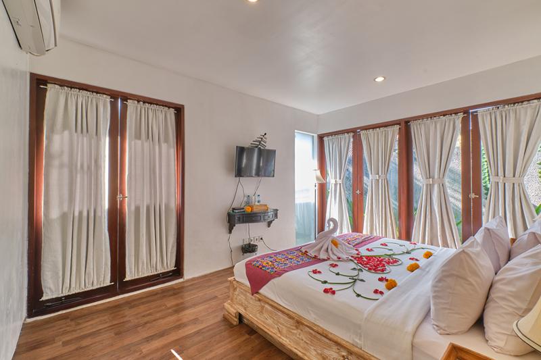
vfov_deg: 77.3
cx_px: 270
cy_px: 180
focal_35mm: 15
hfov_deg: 100.4
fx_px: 225
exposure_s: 1/2
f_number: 16
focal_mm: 10
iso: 160
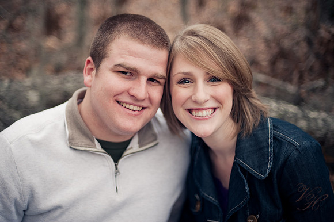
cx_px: 167
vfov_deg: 27.0
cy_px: 111
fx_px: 464
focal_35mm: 50
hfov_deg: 39.6
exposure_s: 1/125
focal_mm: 50
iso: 200
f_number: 1.4
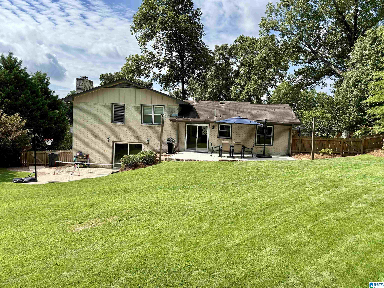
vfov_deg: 56.8
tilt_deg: -3.8
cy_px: 144
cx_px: 192
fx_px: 266
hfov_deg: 71.6
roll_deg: -1.1
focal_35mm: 24
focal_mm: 6.76
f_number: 1.78
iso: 100
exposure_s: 1/4405
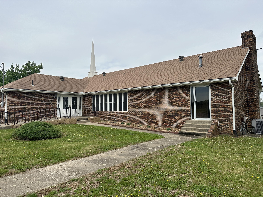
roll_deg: +0.1
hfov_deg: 71.6
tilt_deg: +3.8
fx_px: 182
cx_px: 132
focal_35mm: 24
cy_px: 98
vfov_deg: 56.8
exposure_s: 1/4545
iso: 80
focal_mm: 6.86
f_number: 1.78
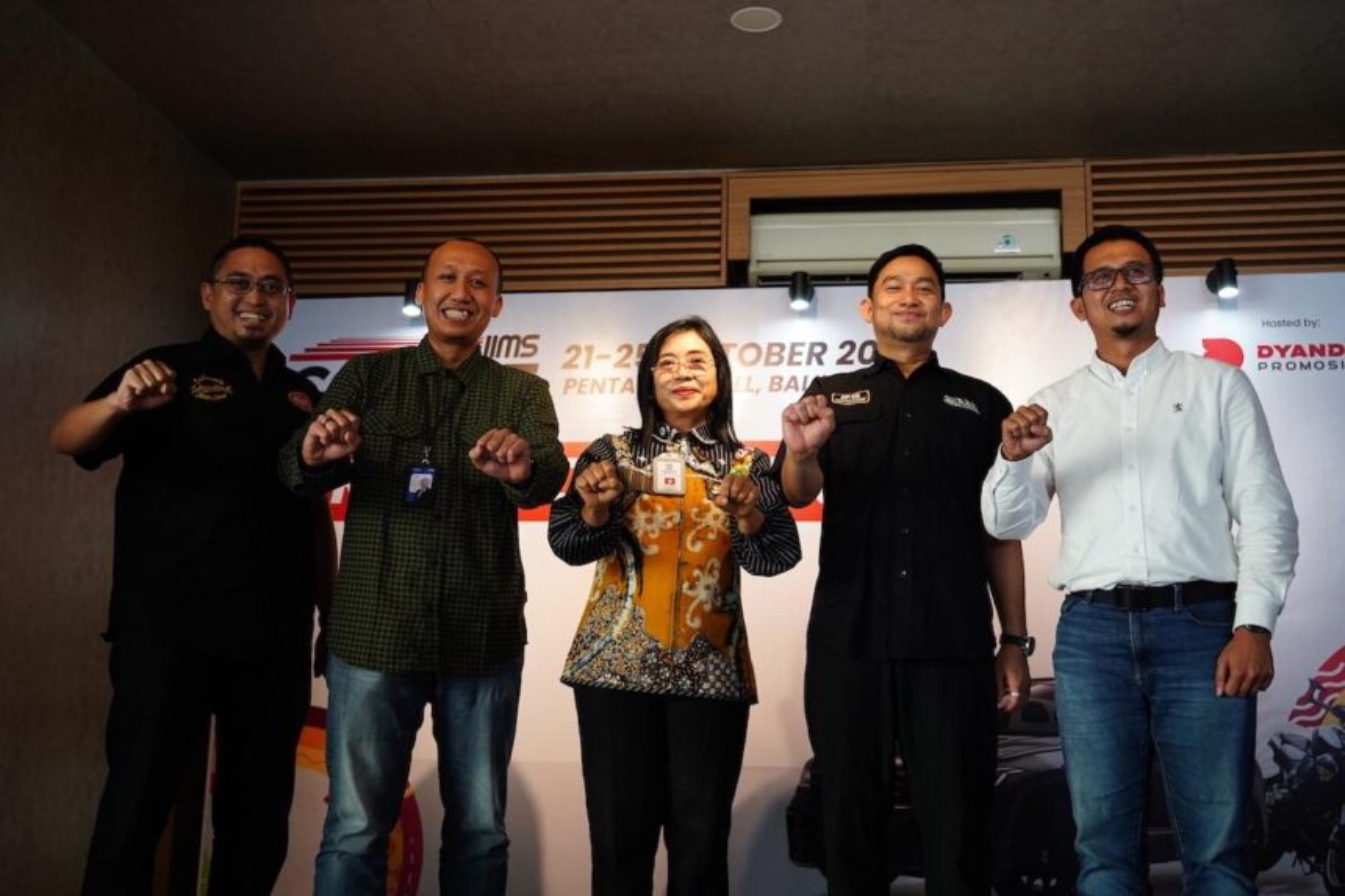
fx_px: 1386
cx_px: 672
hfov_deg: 51.8
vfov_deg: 35.8
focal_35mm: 37
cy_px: 448
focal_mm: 37.1
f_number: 2.8
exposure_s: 1/125
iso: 800
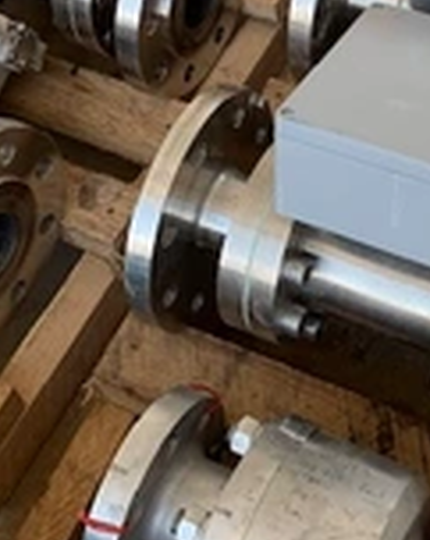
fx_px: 1069
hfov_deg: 22.6
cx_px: 316
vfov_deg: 27.5
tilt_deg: -49.9
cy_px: 71
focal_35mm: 67
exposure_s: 1/122
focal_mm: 4.25
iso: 25
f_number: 1.8
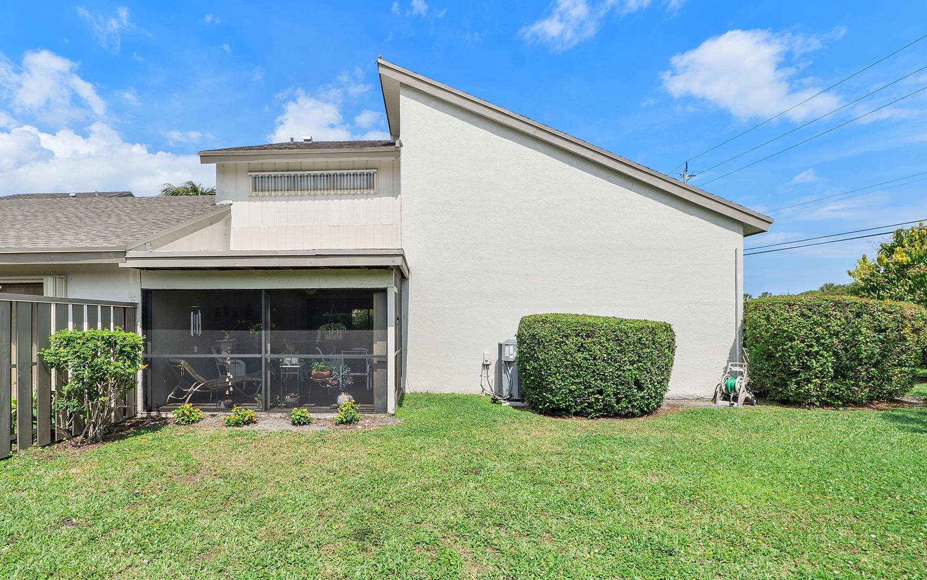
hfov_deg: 90.8
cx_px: 415
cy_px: 324
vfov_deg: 64.8
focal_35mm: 18
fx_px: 455
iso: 100
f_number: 11
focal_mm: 10
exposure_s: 1/200
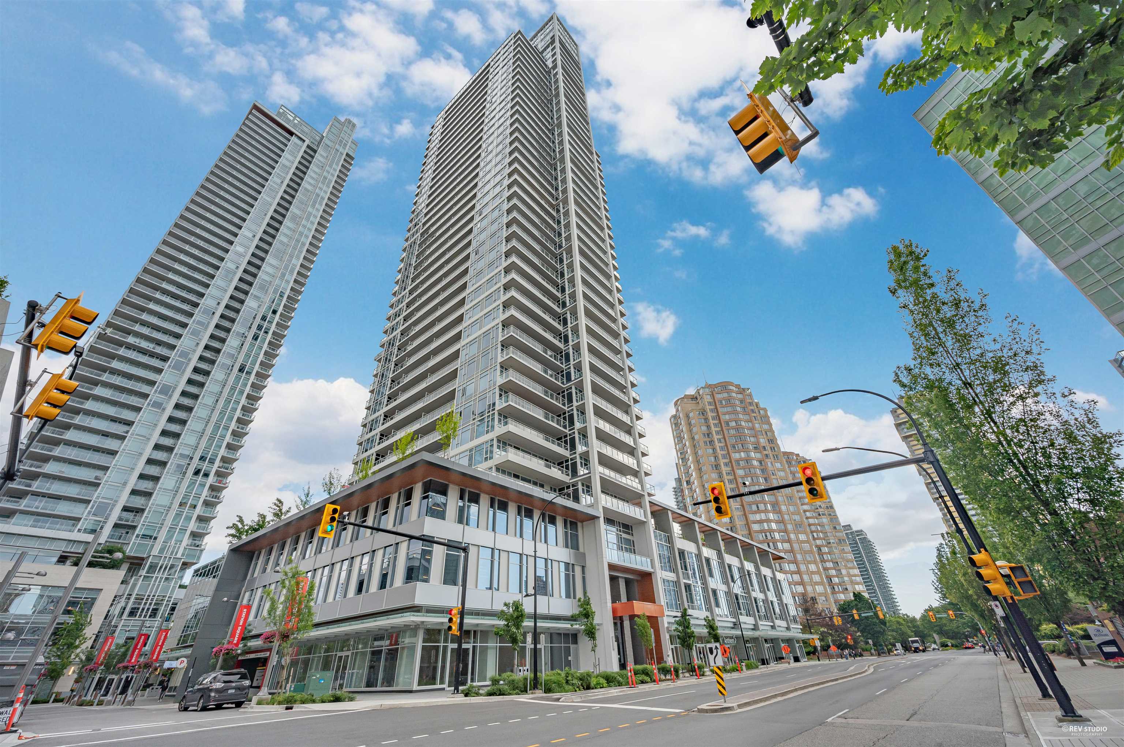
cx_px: 562
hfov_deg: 104.3
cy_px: 374
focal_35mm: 14
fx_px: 437
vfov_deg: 81.1
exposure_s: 1/200
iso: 100
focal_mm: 14
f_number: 14
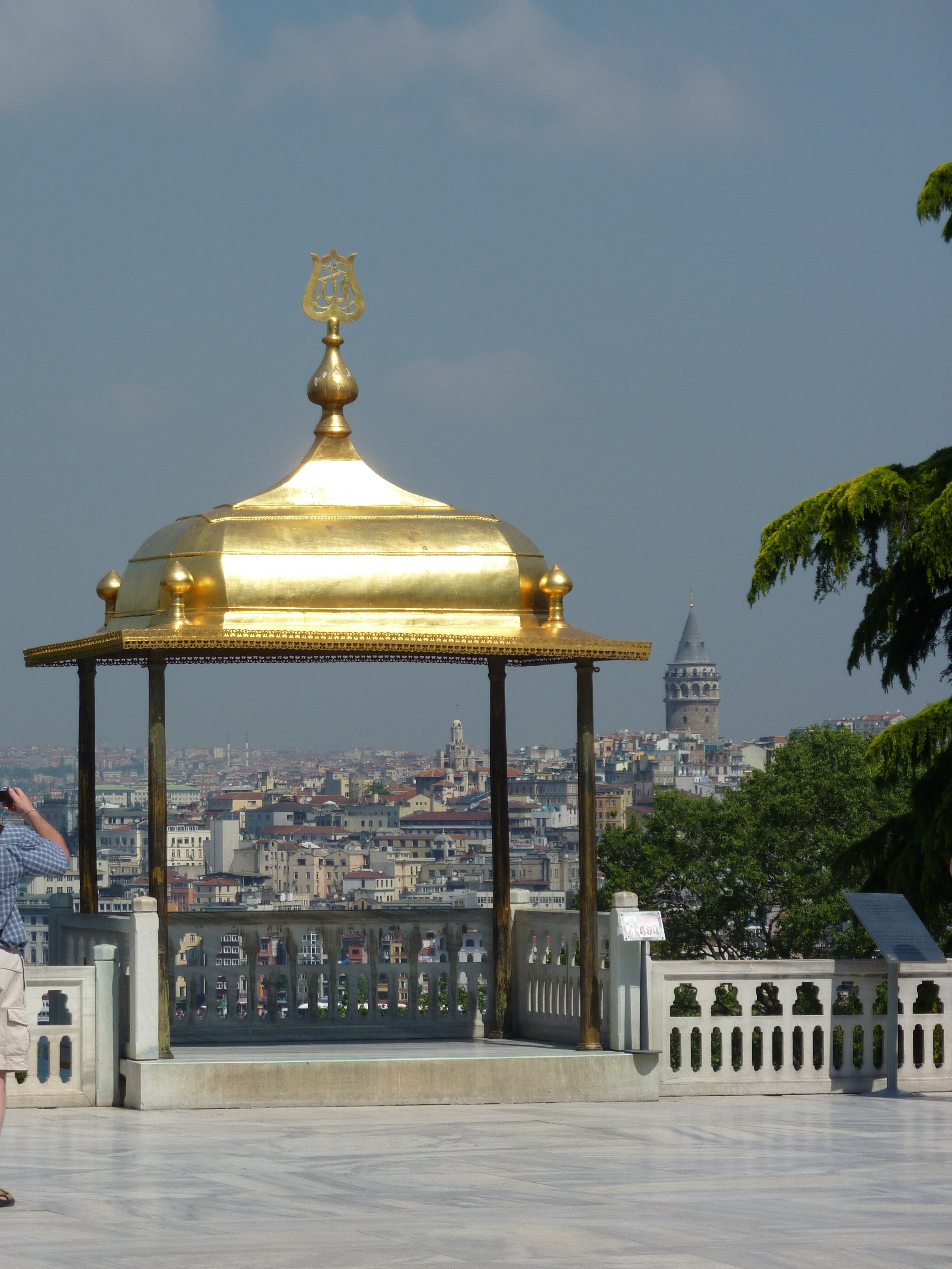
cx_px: 476
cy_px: 634
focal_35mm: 137
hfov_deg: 10.8
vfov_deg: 14.4
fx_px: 5024
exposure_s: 1/1000
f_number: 5.6
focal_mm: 22.5
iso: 80
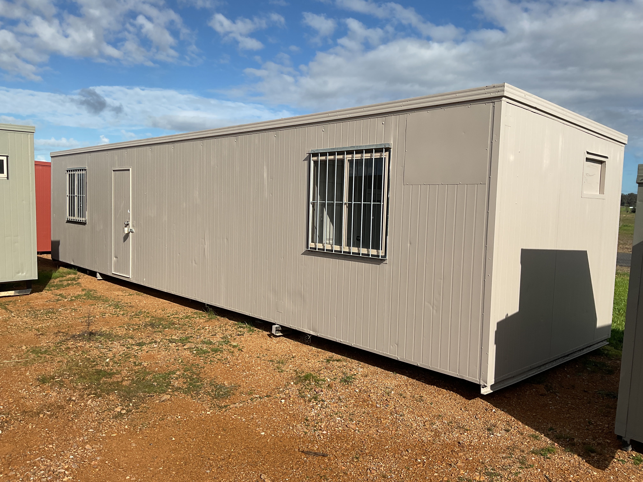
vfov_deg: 48.2
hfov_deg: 61.7
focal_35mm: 29
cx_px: 322
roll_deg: -2.4
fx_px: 539
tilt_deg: -5.7
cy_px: 241
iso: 16
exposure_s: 1/3125
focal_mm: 3
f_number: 1.8
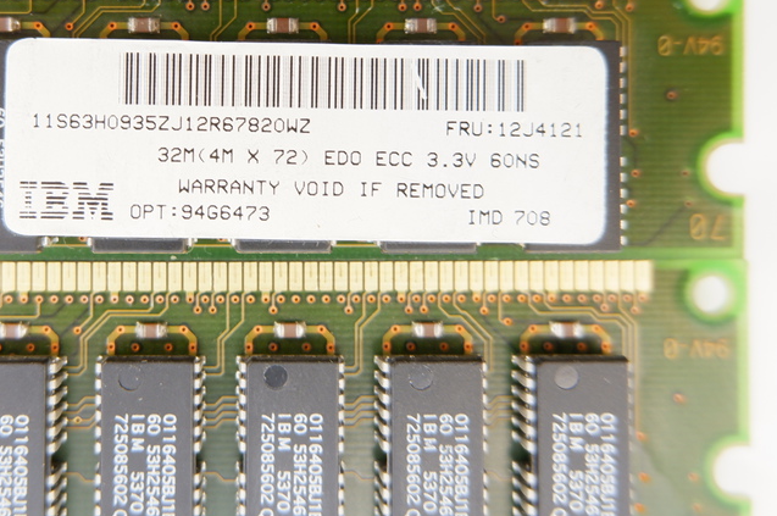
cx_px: 254
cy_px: 157
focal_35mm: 37
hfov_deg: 50.9
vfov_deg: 35.4
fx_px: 798
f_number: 3.5
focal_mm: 15.2
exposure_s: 1/30
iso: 400
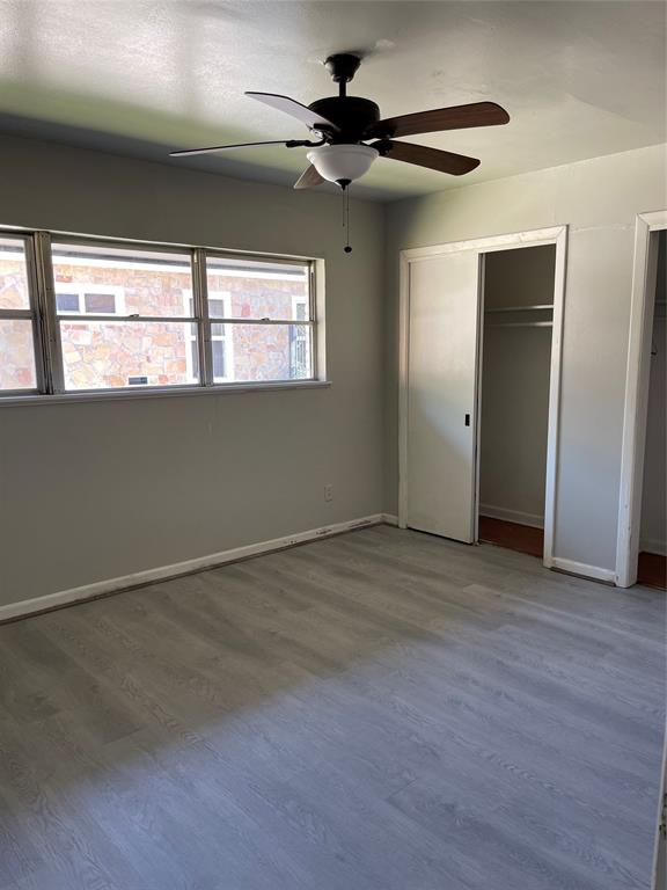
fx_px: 668
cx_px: 334
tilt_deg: -8.2
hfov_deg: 53.1
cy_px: 445
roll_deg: +0.9
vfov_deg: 67.3
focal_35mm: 26
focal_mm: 5.1
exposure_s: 1/120
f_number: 1.6
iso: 100
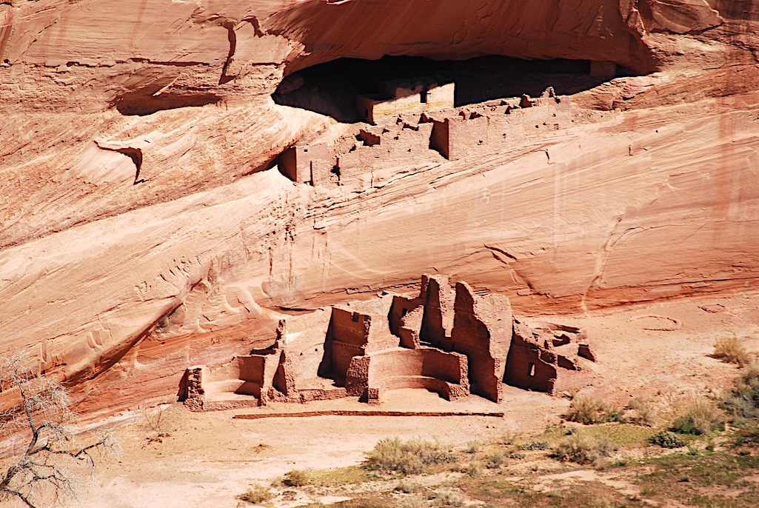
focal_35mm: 450
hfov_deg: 4.6
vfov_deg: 3.1
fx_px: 9498
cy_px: 254
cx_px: 380
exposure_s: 1/500
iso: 100
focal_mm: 300
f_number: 5.6
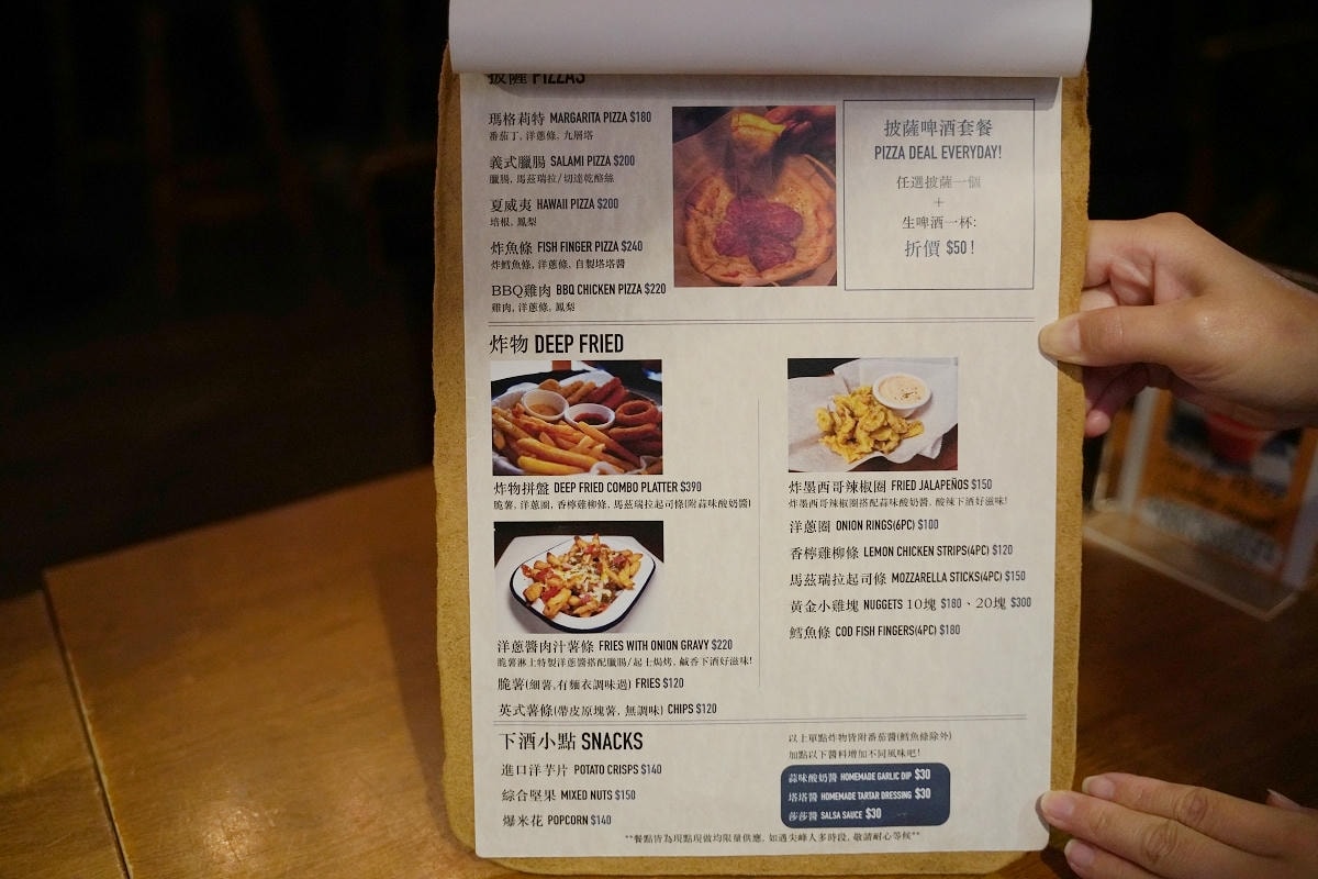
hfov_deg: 55.8
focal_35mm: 34
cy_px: 440
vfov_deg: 38.9
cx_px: 659
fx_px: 1245
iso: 4000
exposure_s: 1/160
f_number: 2.8
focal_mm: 34
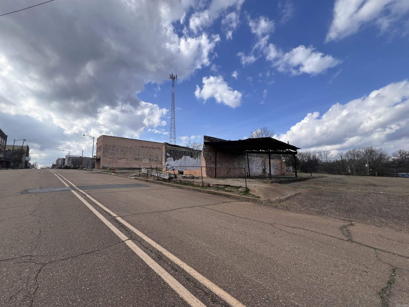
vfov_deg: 89.9
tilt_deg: +7.1
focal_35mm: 13
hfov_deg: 106.2
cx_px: 204
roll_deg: +0.6
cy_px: 154
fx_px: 154
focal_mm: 1.57
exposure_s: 1/1325
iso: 32
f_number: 1.8
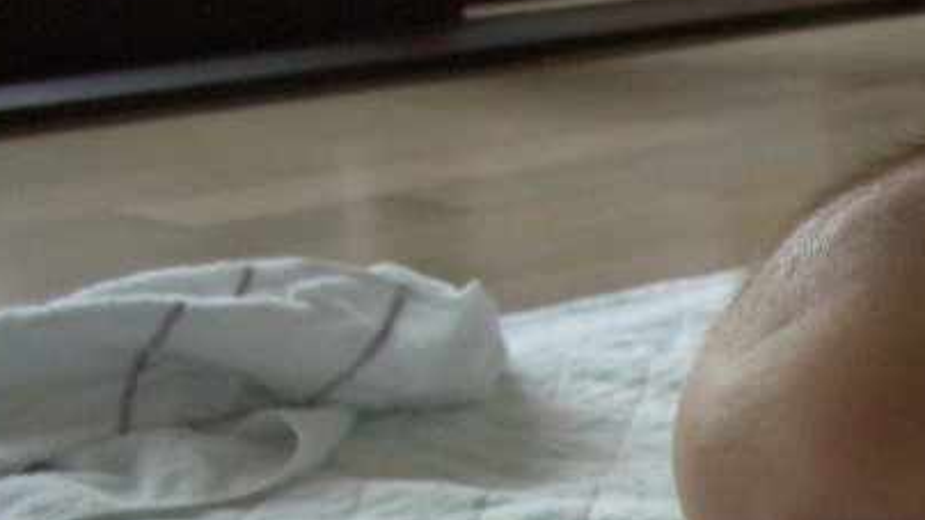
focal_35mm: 114
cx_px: 1365
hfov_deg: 17.1
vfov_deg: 10.1
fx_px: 2795
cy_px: 880
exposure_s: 1/100
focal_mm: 7.1
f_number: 2.8
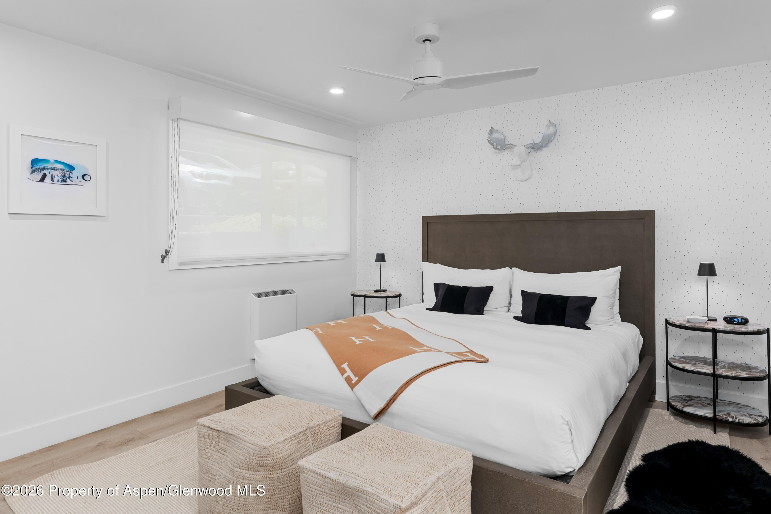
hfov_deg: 81.2
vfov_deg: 59.5
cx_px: 386
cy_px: 257
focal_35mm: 21
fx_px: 450
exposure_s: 1.6
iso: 250
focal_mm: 21
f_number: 11
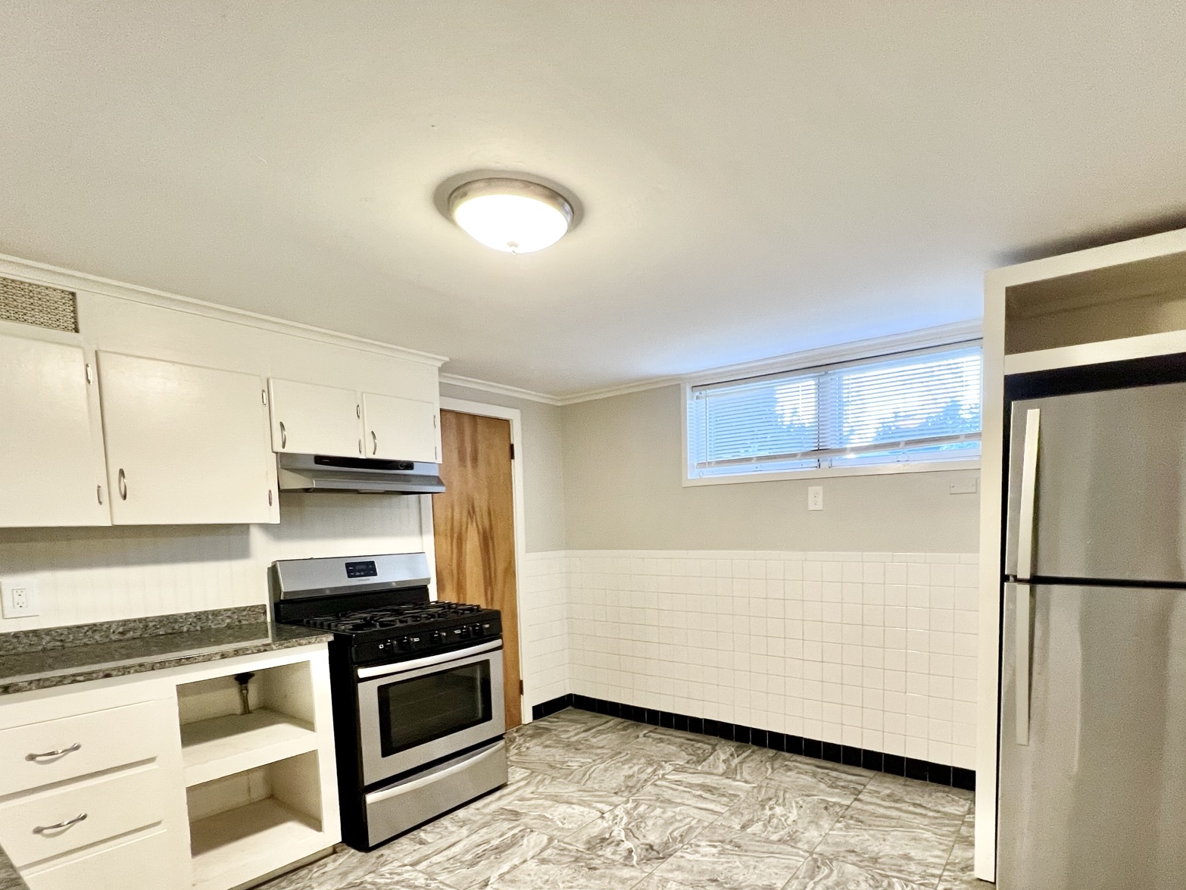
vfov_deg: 73.1
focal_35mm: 17
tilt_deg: -4.9
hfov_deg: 90.5
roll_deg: +1.3
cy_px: 573
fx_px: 583
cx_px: 669
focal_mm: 1.57
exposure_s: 1/60
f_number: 1.8
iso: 250
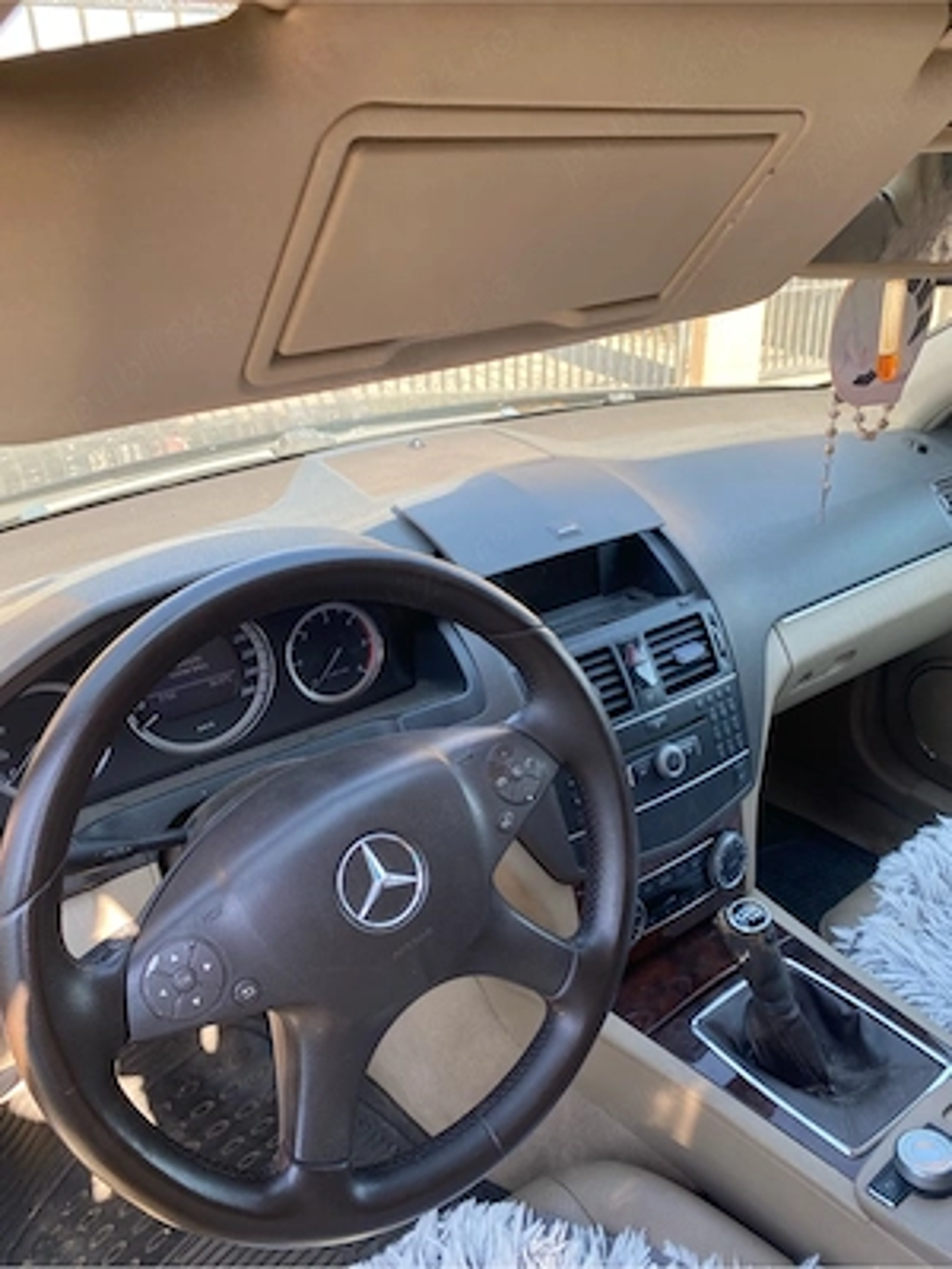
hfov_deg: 53.1
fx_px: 953
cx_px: 476
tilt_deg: -24.3
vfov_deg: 67.3
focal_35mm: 26
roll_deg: +1.2
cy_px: 634
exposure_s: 1/122
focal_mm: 4.25
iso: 32
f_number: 1.8
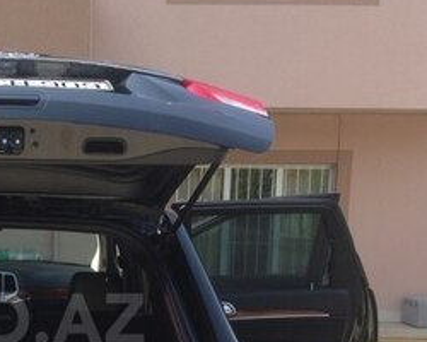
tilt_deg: -6.7
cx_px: -31
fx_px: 1074
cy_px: 319
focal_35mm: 85
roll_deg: -3.9
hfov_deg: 21.4
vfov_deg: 17.7
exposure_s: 1/407
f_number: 2.4
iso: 50
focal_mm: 4.12
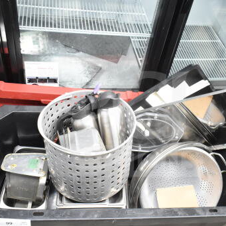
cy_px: 124
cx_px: 129
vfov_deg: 40.9
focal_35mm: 41
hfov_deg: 40.8
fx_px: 303
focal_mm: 18
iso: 1600
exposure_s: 1/50
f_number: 3.5
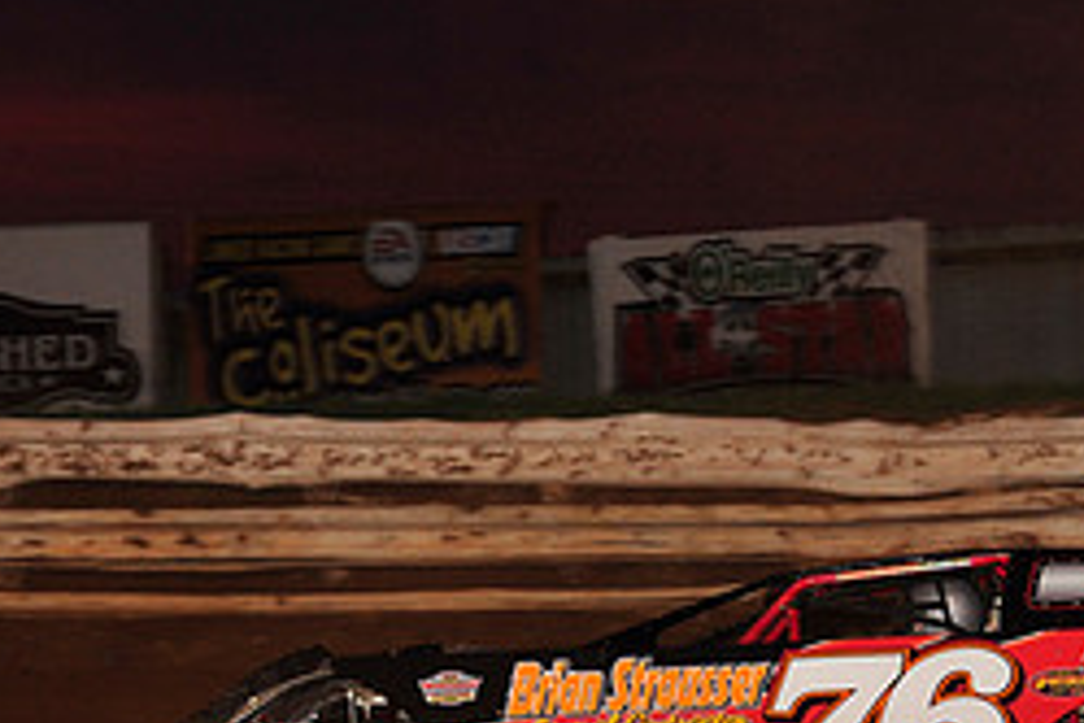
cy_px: 714
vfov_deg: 5.3
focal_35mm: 261
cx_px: 636
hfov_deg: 7.9
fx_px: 7858
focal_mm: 112
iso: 1000
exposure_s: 1/320
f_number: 7.1
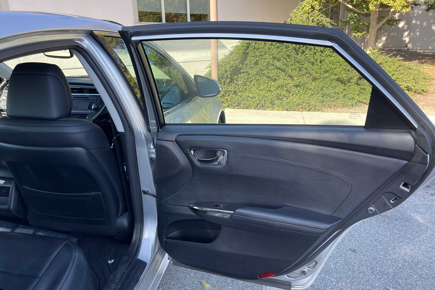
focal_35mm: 27
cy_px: 168
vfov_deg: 47.8
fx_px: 326
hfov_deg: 67.4
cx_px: 211
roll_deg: +2.3
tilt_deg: -20.6
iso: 32
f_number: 1.6
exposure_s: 1/286
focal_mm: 5.1
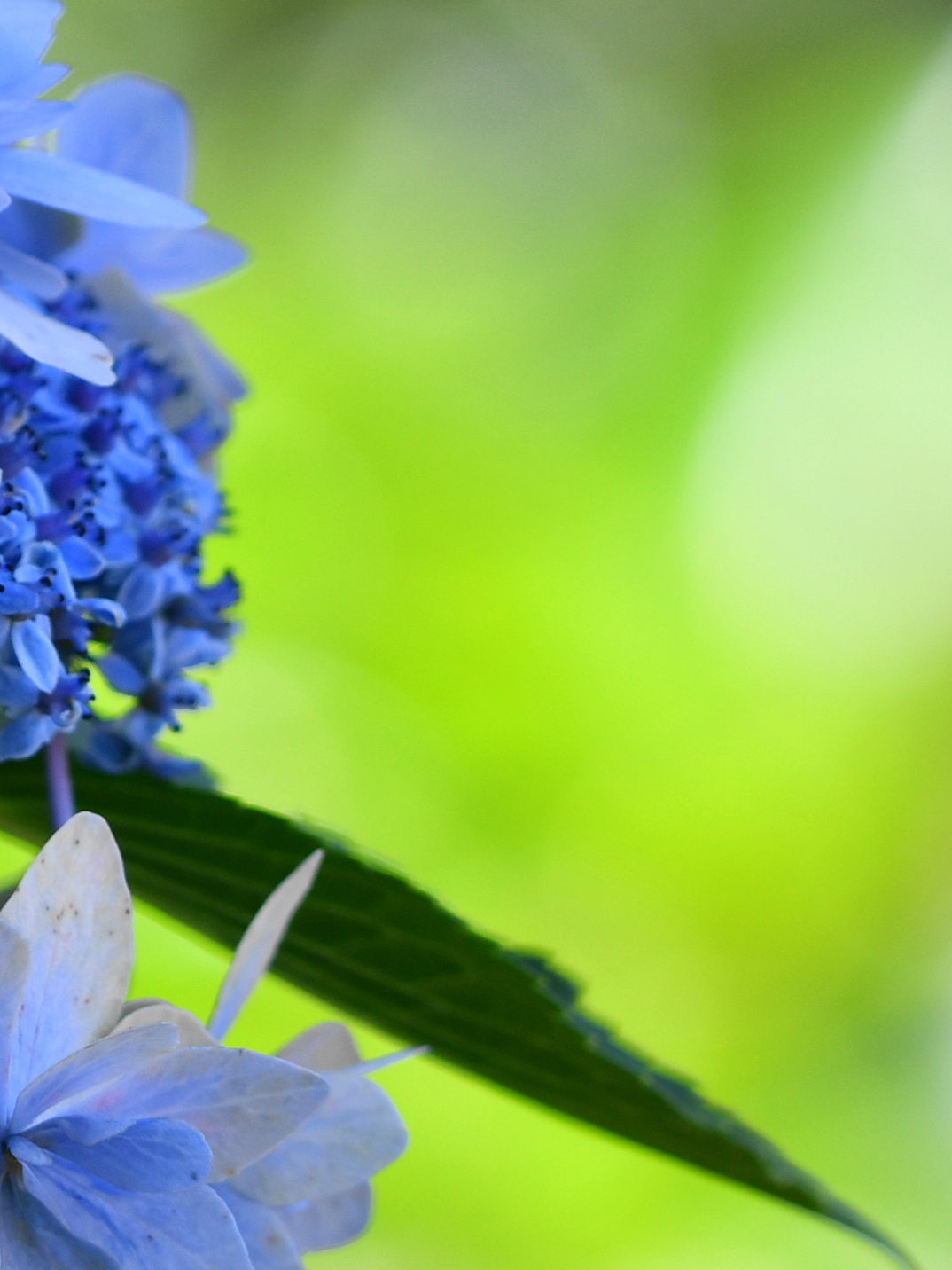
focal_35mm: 841
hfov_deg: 1.8
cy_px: 631
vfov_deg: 2.4
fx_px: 30839
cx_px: -305
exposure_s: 1/320
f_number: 5.6
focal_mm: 200
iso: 160
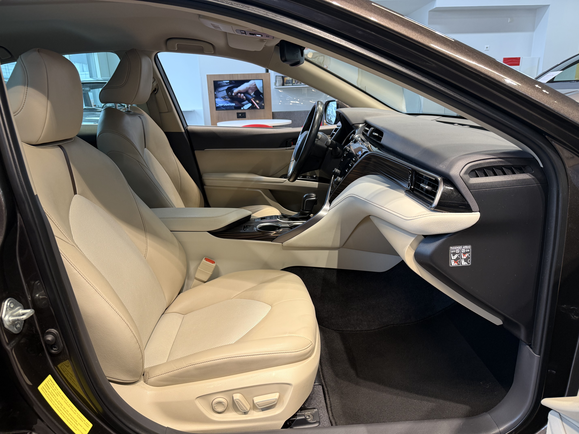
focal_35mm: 24
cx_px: 290
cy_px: 217
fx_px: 401
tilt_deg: -16.2
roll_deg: +1.4
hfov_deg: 71.6
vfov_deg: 56.8
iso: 125
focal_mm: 6.76
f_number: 1.78
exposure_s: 1/100
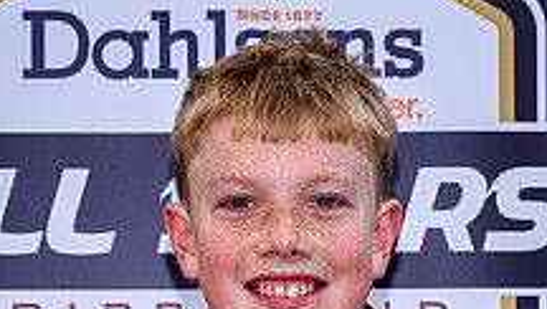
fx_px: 3586
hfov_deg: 8.7
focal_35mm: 247
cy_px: 396
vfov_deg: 4.9
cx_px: 256
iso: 100
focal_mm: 38
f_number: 5.6
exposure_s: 1/160
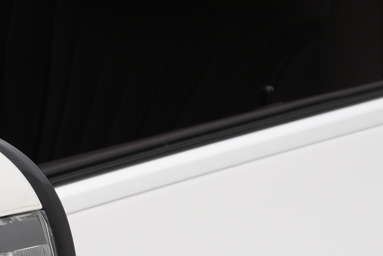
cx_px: -206
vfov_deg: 5.8
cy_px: 263
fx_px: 2514
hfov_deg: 8.5
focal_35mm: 236
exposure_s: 1/50
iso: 125
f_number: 7.1
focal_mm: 42.9
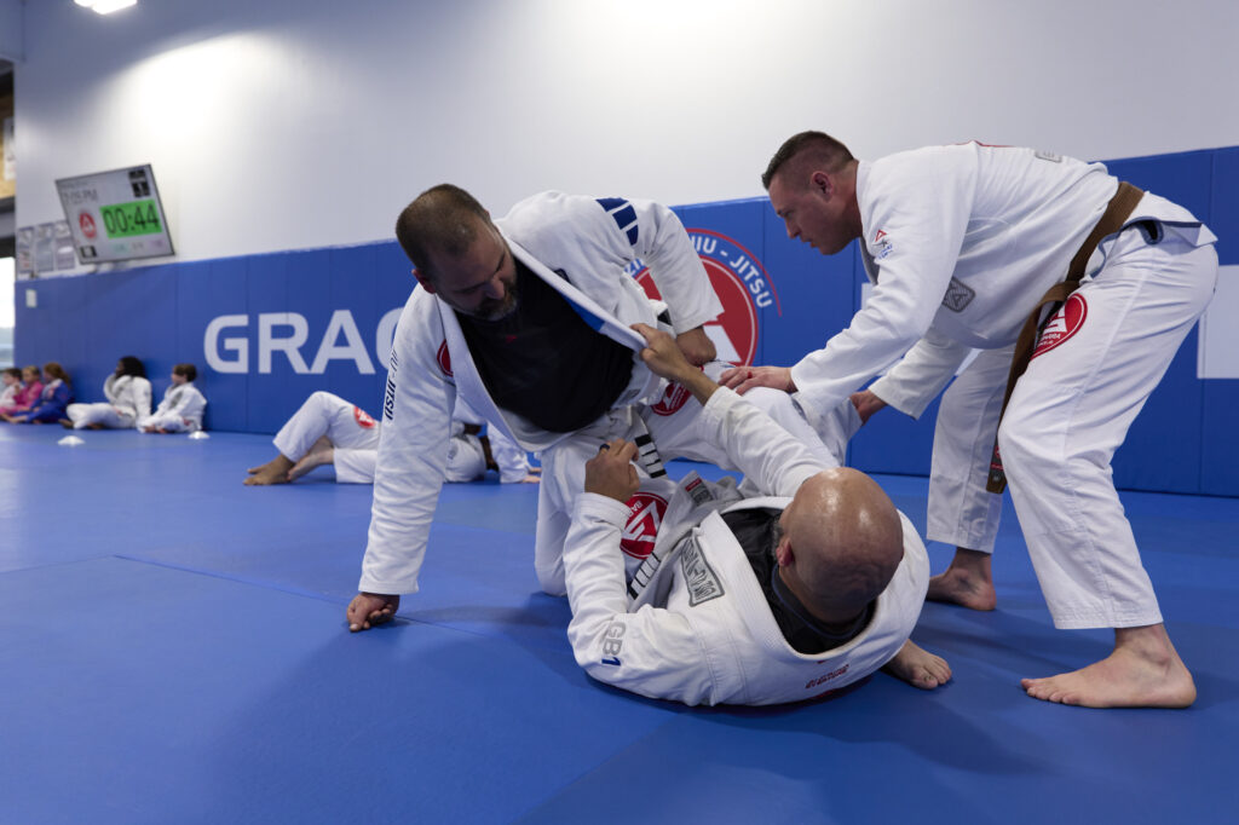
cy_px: 412
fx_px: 826
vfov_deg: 53.1
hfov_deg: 73.8
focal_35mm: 24
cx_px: 620
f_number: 3.5
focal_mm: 24
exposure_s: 1/200
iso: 1600
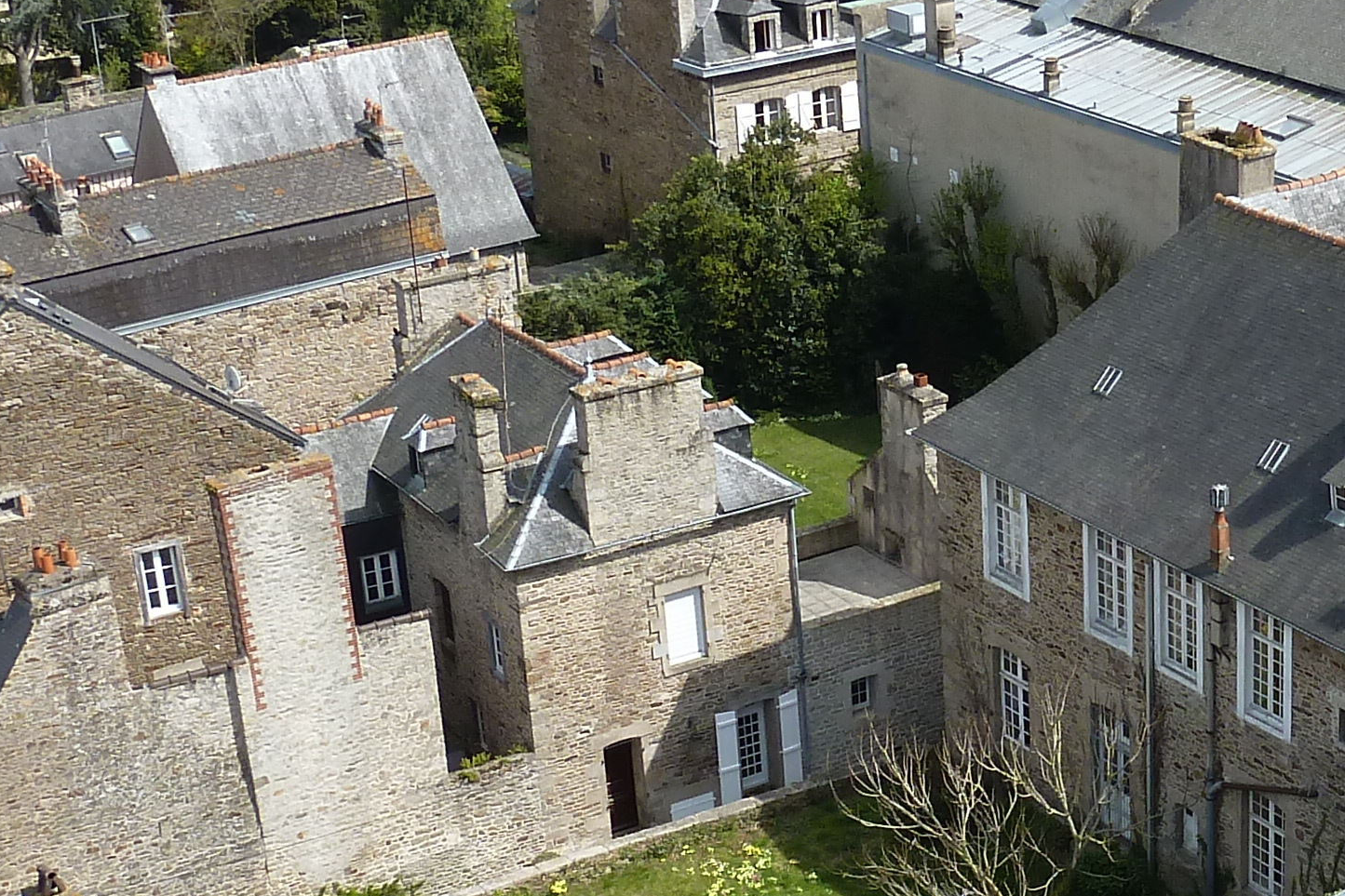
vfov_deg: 18.9
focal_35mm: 72
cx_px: 1084
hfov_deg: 27.5
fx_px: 2690
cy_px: 616
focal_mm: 4.1
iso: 80
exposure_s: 1/400
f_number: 4
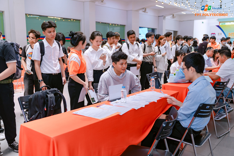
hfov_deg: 57.2
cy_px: 78
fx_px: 214
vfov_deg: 40.0
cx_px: 117
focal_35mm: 33
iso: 500
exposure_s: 1/160
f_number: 3.2
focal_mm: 33
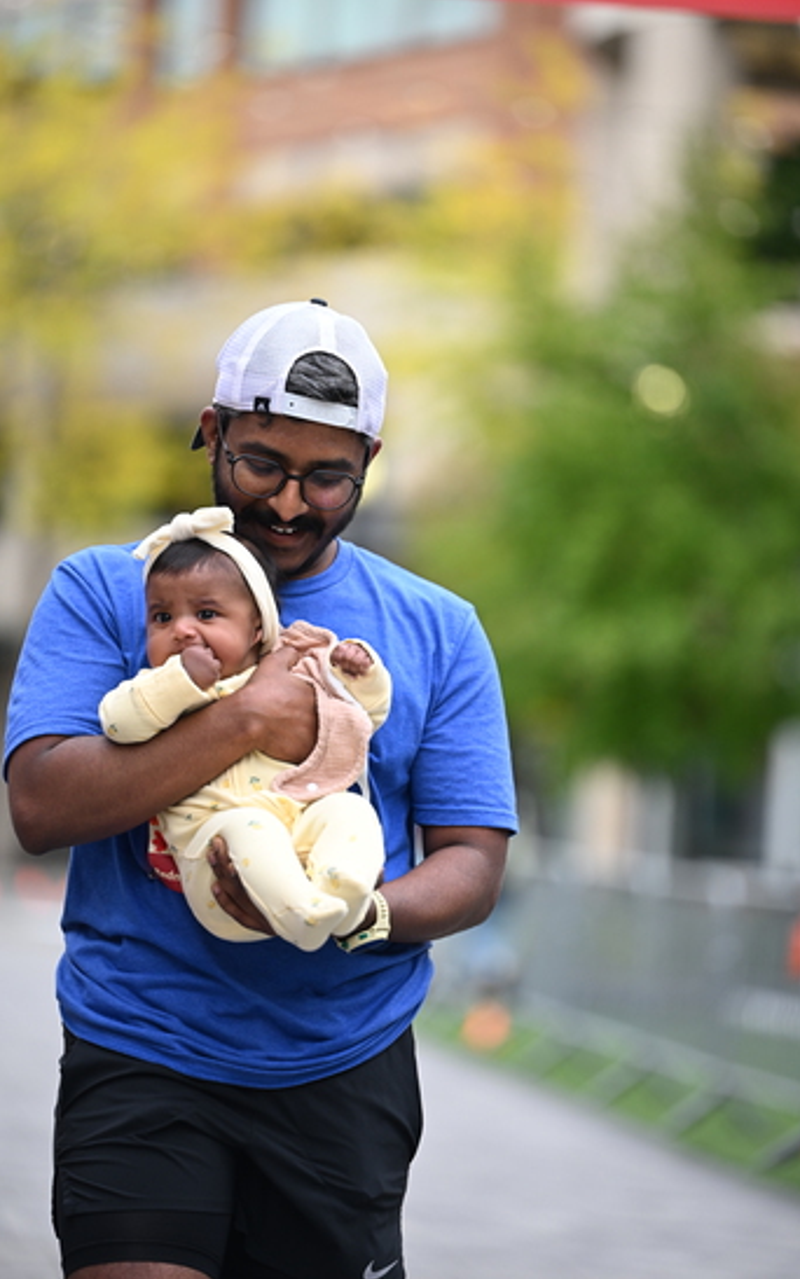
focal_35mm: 164
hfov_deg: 8.0
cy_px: 641
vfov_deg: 12.8
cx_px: 392
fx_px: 5719
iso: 640
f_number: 2.8
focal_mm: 160
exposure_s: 1/1600
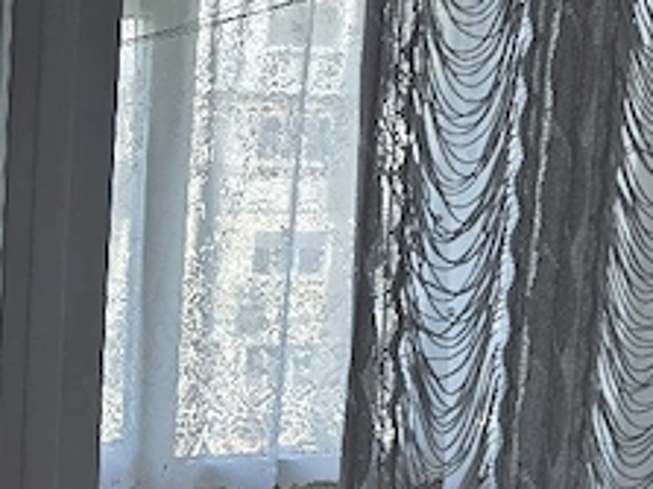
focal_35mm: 62
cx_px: -73
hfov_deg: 28.3
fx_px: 1169
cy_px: 290
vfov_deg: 23.6
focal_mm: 6.3
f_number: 1.7
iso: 32
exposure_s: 1/182
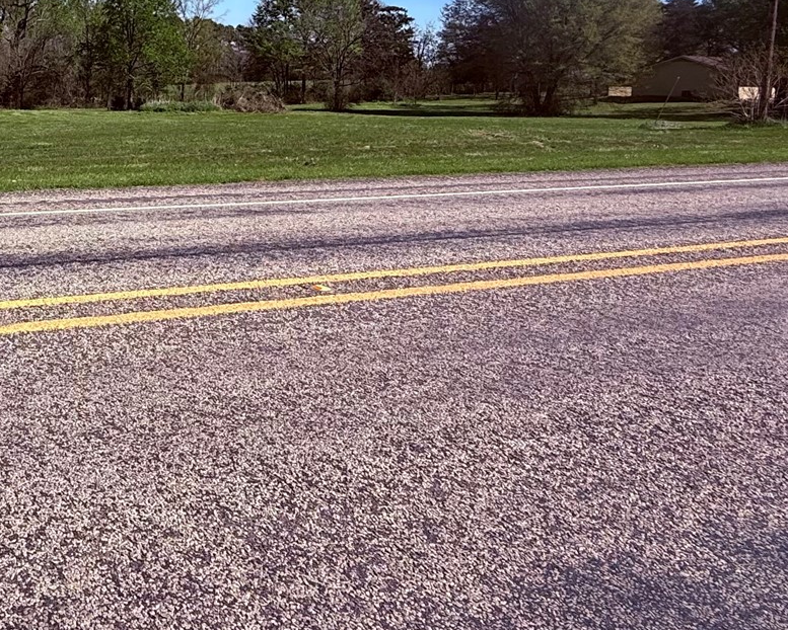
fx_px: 840
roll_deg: -0.9
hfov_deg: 44.9
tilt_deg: -4.3
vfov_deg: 39.7
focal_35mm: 36
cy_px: 136
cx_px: 57
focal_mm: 2.22
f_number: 2.2
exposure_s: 1/2506
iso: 50
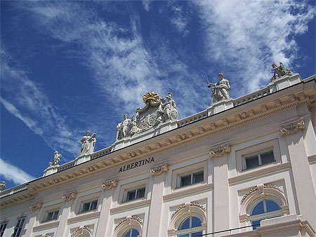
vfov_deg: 39.7
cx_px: 158
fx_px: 329
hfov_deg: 51.3
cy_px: 118
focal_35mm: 36
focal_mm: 6
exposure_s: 1/1160
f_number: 4.8
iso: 80
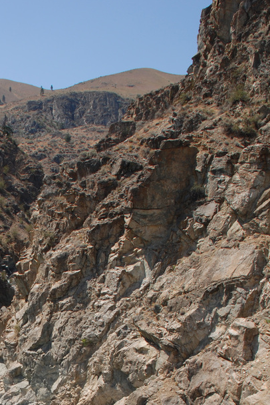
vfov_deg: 31.6
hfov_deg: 22.3
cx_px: 11
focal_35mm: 59
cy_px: 395
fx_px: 663
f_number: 11
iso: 100
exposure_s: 1/80
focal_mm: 20
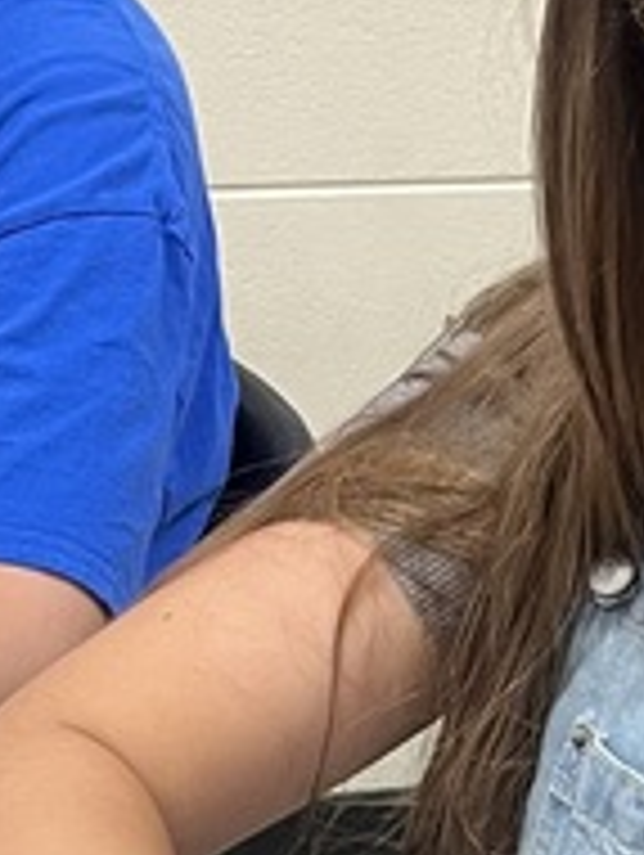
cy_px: 1048
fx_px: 3465
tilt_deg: -30.2
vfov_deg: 13.6
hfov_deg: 10.6
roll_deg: -4.5
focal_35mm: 140
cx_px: 122
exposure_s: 1/60
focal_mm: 5.1
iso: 200
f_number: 1.6
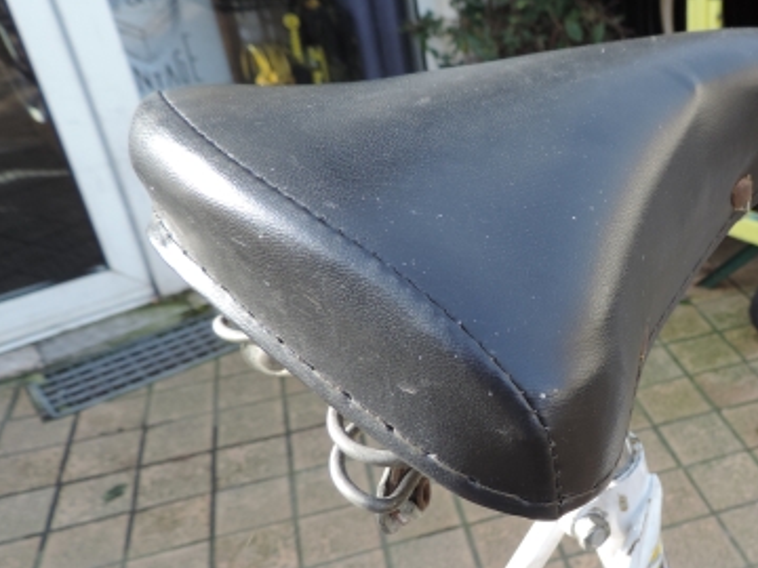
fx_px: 876
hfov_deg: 44.4
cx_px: 615
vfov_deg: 35.9
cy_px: 311
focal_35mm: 40
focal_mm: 4.3
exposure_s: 1/125
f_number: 3
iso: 80
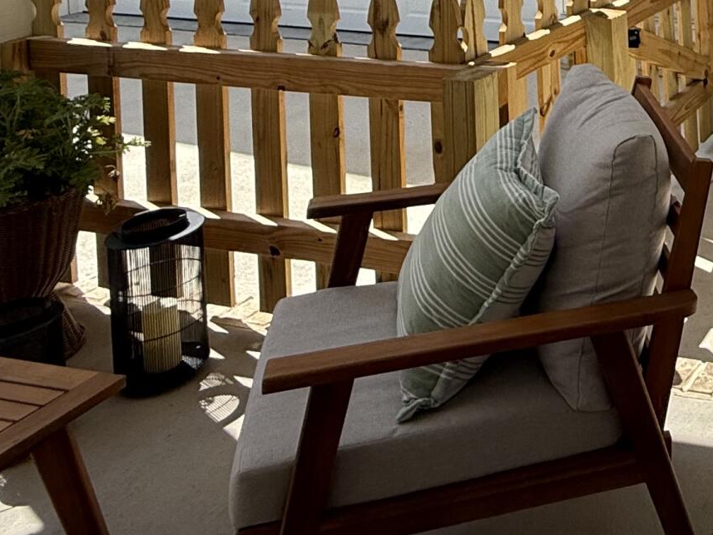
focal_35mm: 49
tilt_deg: -2.7
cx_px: 879
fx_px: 1009
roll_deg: +0.2
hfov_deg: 31.7
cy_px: -182
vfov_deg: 25.2
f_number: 2.2
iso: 50
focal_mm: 2.22
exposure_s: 1/914
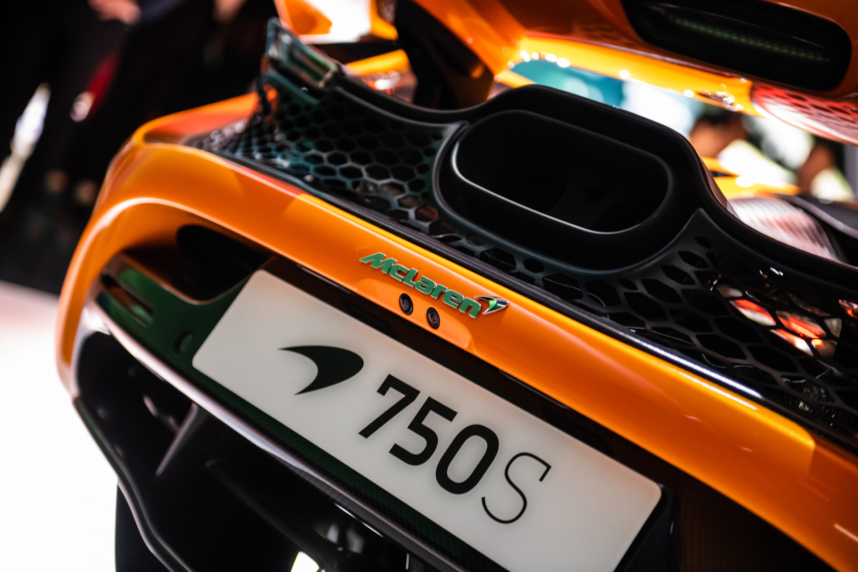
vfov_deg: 19.5
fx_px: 1668
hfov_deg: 28.8
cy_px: 286
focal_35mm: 70
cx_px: 429
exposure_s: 1/50
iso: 4000
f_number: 3.5
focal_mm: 70
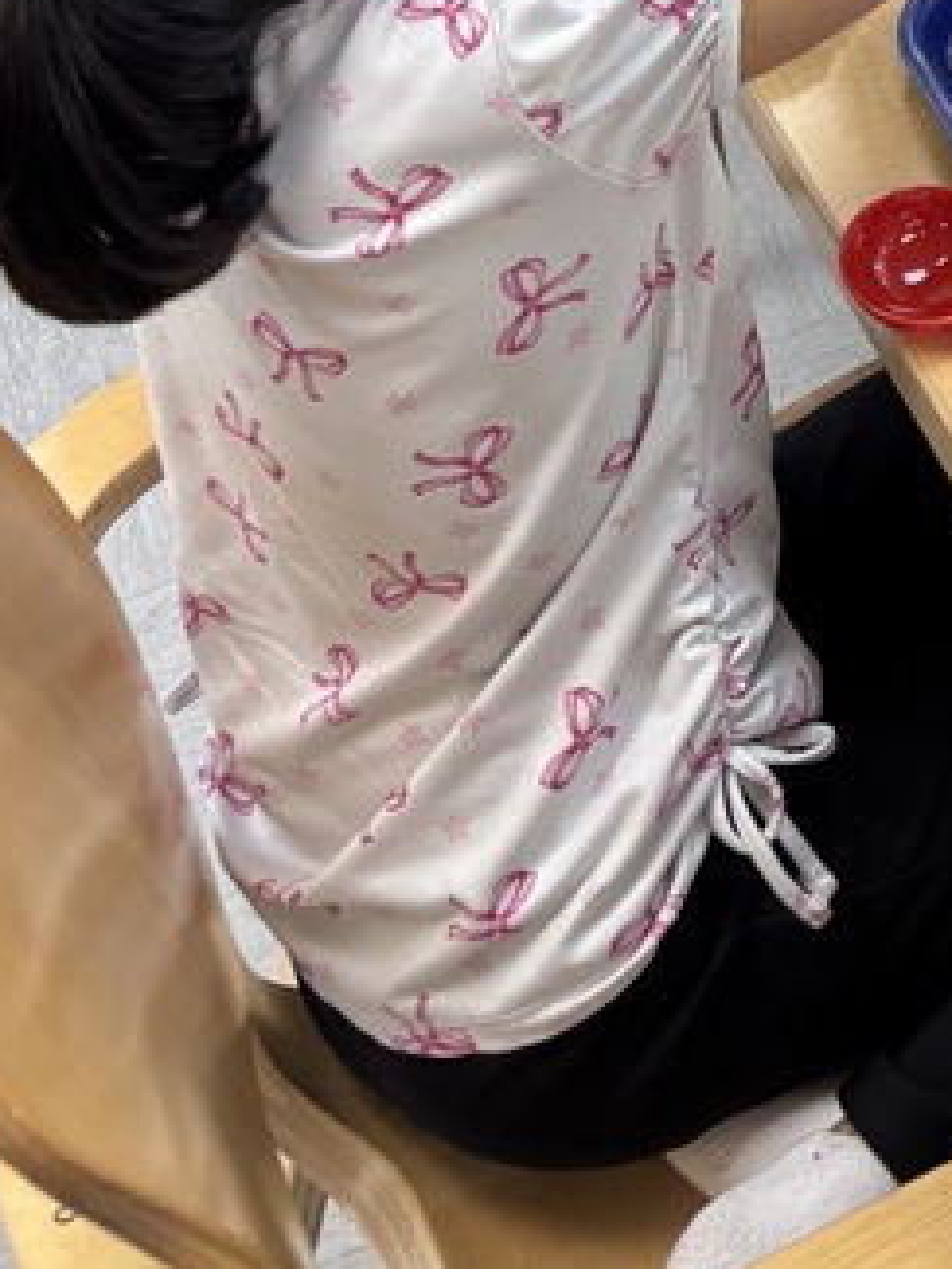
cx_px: 1354
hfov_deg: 16.6
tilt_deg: -26.2
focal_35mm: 82
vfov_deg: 20.5
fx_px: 3005
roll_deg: +0.9
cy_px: -621
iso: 80
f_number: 1.6
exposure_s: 1/60
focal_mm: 5.96
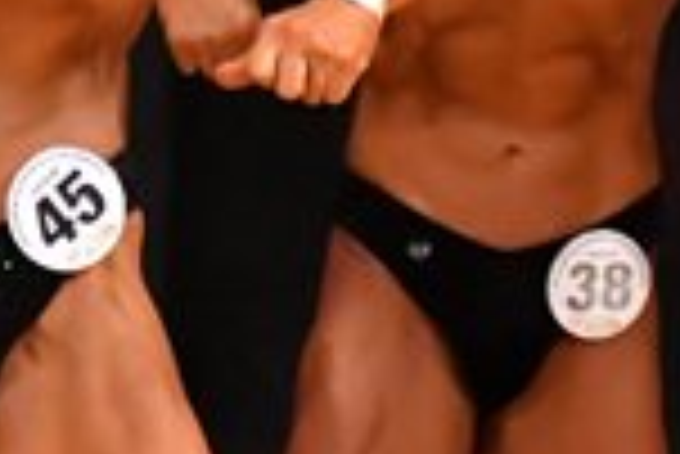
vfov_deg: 0.9
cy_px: 256
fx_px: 29041
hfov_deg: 1.3
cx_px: 709
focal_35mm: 1536
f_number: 5.6
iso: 6400
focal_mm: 200
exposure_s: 1/400
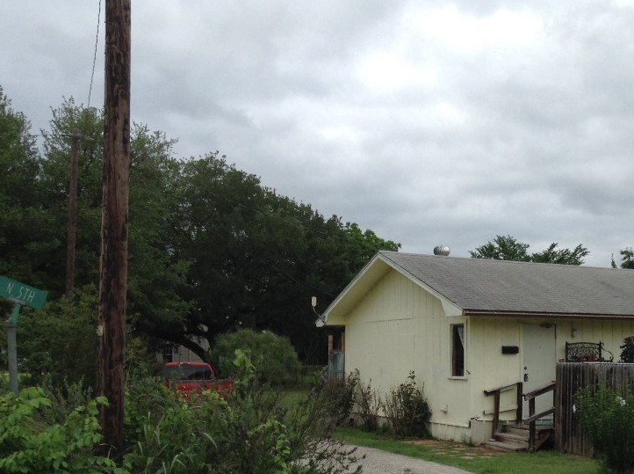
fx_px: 859
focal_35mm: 47
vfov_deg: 30.5
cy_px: 328
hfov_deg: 39.8
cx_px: 442
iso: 25
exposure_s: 1/805
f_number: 2.4
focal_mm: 3.3
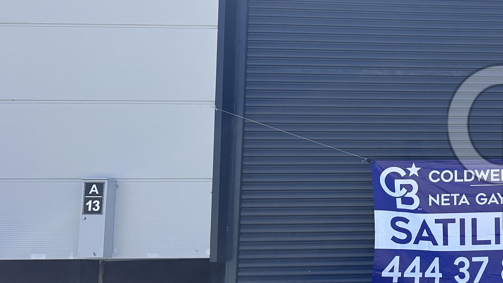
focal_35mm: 55
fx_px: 734
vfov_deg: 21.8
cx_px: 526
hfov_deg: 33.8
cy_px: 141
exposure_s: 1/4016
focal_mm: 6.86
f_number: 1.78
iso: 80
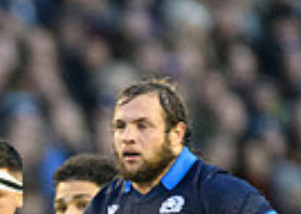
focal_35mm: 2885
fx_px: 24601
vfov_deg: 0.5
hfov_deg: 0.7
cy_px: 577
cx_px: -424
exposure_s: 1/1000
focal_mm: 400
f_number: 3.5
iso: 5000
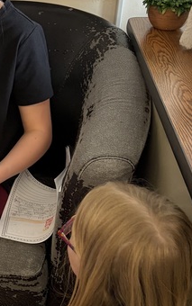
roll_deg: +0.8
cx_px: -73
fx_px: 694
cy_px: 221
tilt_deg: -31.8
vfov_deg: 24.7
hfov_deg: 14.9
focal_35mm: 83
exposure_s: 1/50
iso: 200
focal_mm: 5.96
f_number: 1.6
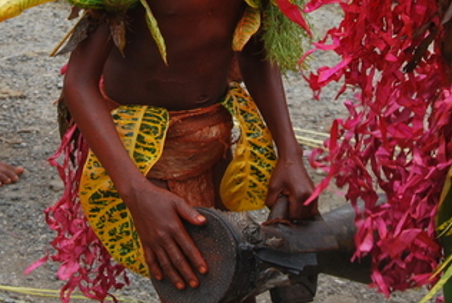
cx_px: 136
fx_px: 1912
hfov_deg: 13.5
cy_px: -17
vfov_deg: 9.0
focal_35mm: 152
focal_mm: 40
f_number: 7.1
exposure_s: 1/200
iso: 100
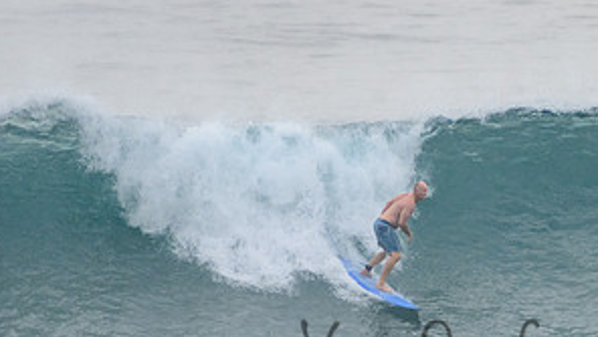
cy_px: 262
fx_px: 17899
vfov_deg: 1.1
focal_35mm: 1128
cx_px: 497
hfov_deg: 1.9
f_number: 5.6
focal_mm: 400
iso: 500
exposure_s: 1/1250
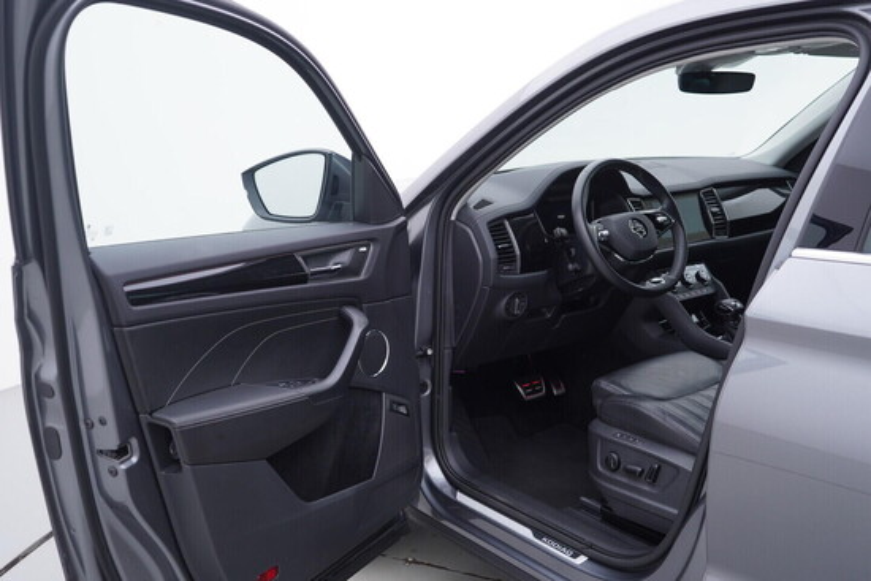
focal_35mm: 36
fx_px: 871
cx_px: 436
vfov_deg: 36.9
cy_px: 290
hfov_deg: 53.1
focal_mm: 24
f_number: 3.2
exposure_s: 1/50
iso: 125
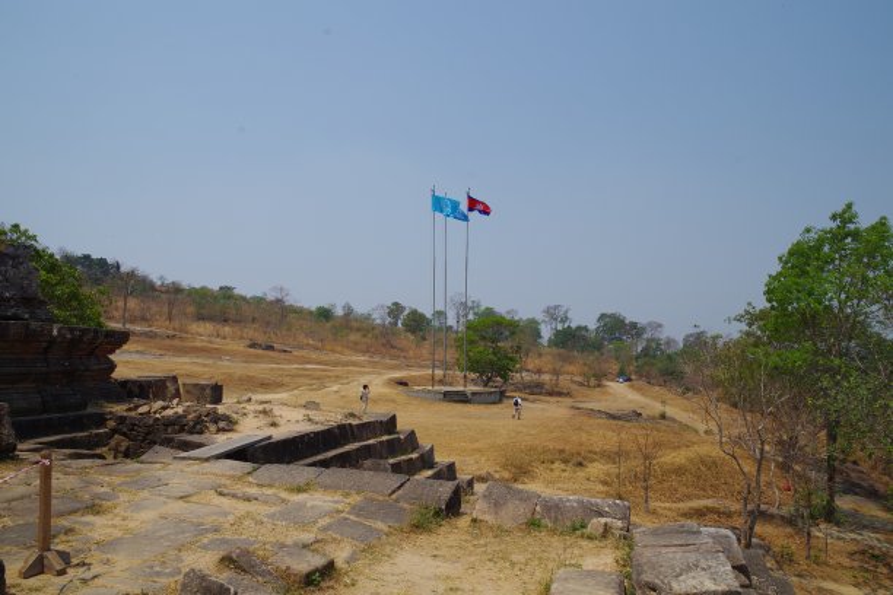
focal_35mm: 24
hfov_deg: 73.7
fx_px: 595
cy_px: 298
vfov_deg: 53.1
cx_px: 446
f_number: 11
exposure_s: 1/200
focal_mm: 16
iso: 100
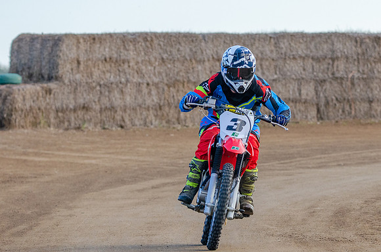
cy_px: 89
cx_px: 248
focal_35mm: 438
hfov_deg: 4.7
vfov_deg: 3.1
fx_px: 4626
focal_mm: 220
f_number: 5.3
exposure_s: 1/1000
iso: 640
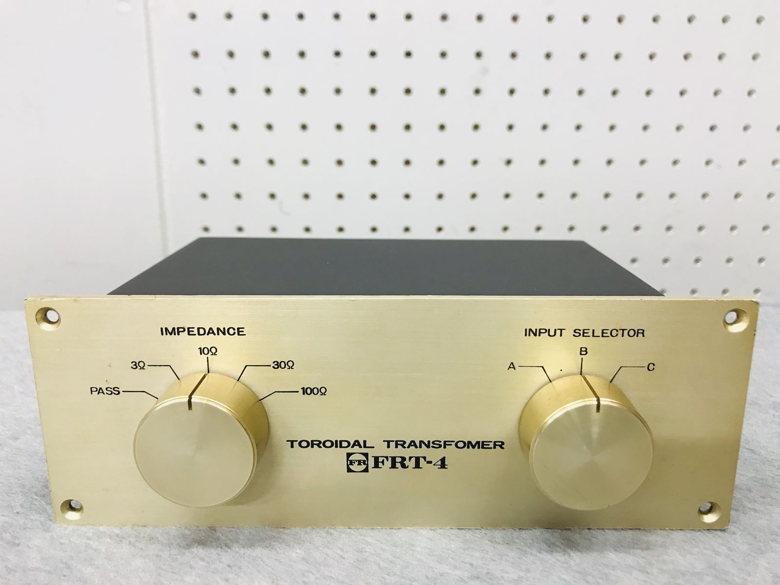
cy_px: 292
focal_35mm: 28
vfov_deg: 49.7
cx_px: 390
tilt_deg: -14.3
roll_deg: +0.1
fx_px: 631
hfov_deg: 63.4
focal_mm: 3.99
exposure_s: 1/33
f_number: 1.8
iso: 32
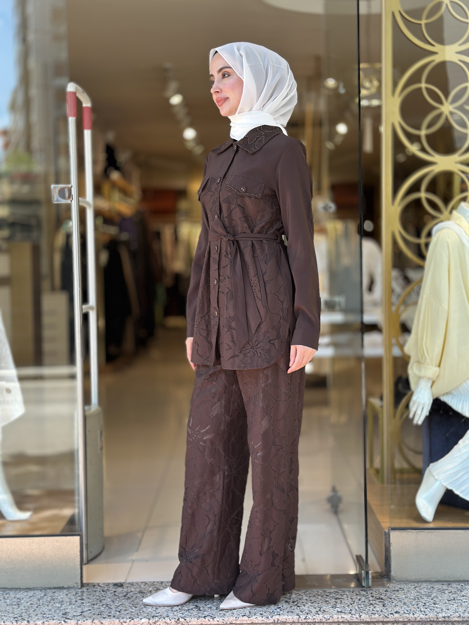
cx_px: 234
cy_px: 312
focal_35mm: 48
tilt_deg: -2.3
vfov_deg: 39.7
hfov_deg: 30.3
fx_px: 867
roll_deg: +0.3
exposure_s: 1/218
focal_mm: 6.86
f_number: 1.78
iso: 80
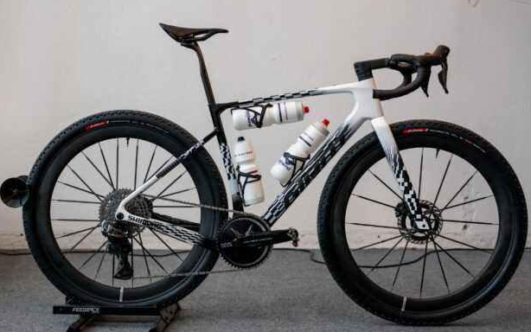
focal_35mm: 54
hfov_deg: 37.5
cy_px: 178
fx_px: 782
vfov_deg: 24.0
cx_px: 263
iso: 320
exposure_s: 1/160
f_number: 2.8
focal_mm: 50
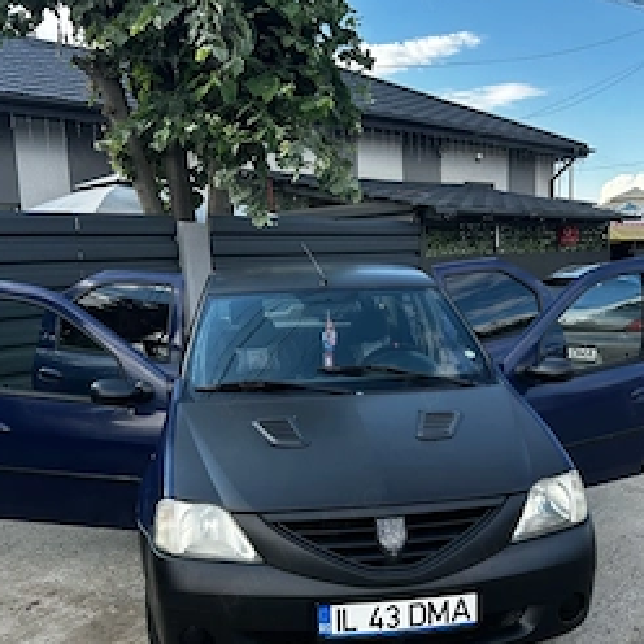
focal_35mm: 37
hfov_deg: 44.9
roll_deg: +3.7
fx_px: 779
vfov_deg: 44.8
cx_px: 351
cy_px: 377
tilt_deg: -8.3
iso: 50
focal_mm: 5.7
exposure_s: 1/705
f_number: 1.5
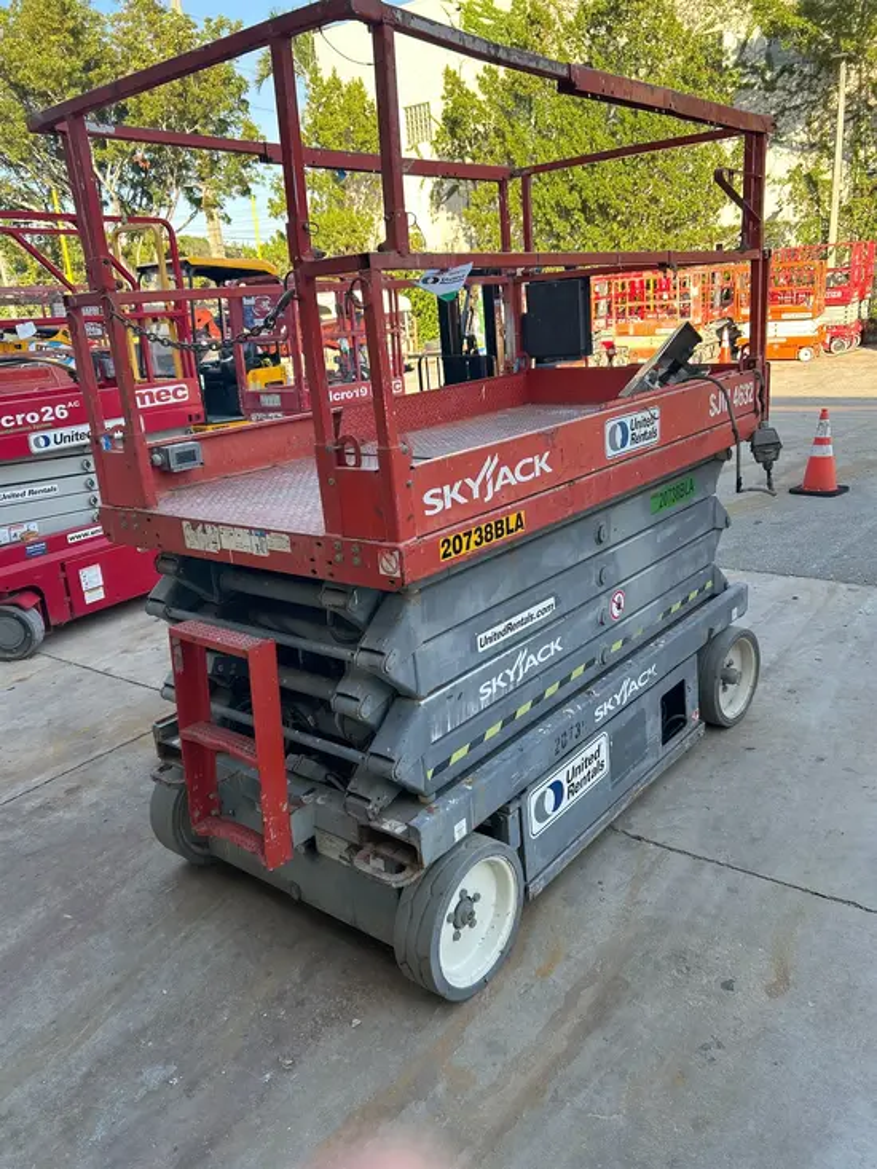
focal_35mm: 26
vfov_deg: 67.3
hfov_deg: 53.1
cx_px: 438
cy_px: 584
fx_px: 878
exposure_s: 1/558
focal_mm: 5.7
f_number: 1.5
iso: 50
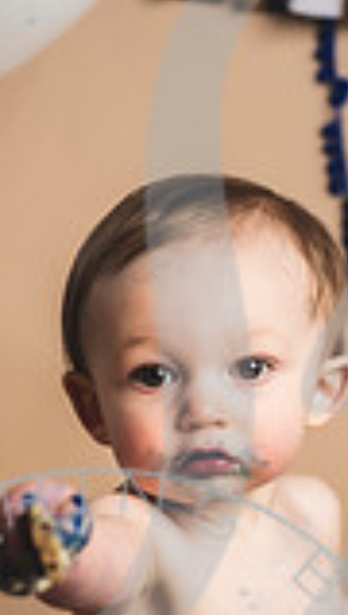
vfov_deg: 14.4
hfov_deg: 8.2
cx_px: 275
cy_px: 534
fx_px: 2416
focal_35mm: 148
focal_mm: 50
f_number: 2.8
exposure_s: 1/125
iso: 200
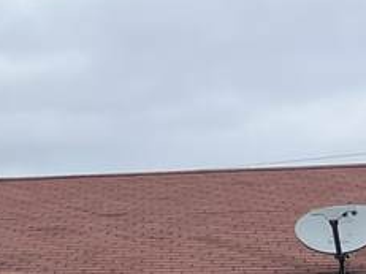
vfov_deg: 10.0
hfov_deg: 12.9
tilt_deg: -3.3
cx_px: -212
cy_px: 415
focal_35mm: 144
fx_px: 1522
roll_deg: -0.3
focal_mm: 5.1
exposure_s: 1/2463
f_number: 1.6
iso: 50
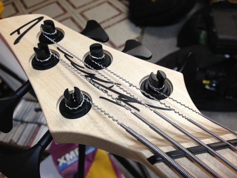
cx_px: 118
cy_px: 89
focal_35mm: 33
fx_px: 226
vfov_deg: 42.9
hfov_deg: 55.4
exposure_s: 1/20
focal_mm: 4.13
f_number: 2.4
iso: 80
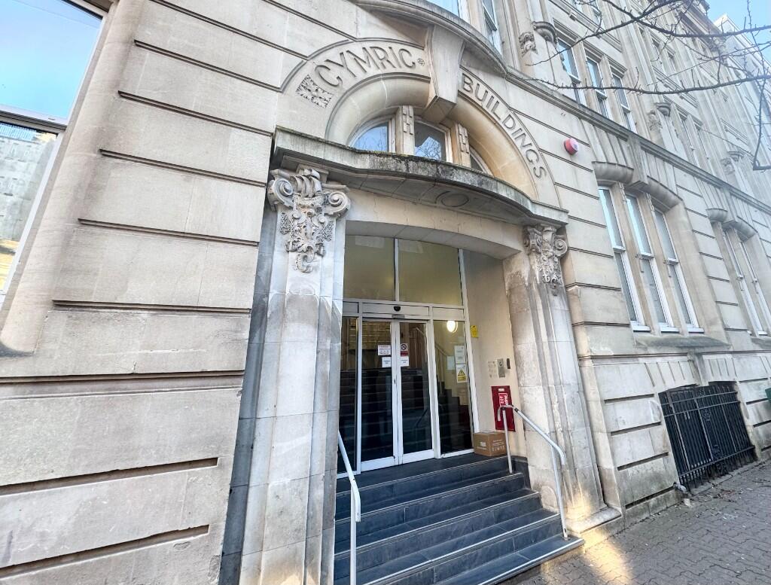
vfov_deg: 86.1
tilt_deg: +20.7
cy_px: 292
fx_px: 313
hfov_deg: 101.8
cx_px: 386
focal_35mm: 14
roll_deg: +3.6
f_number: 2.2
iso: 80
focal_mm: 2.22
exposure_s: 1/100
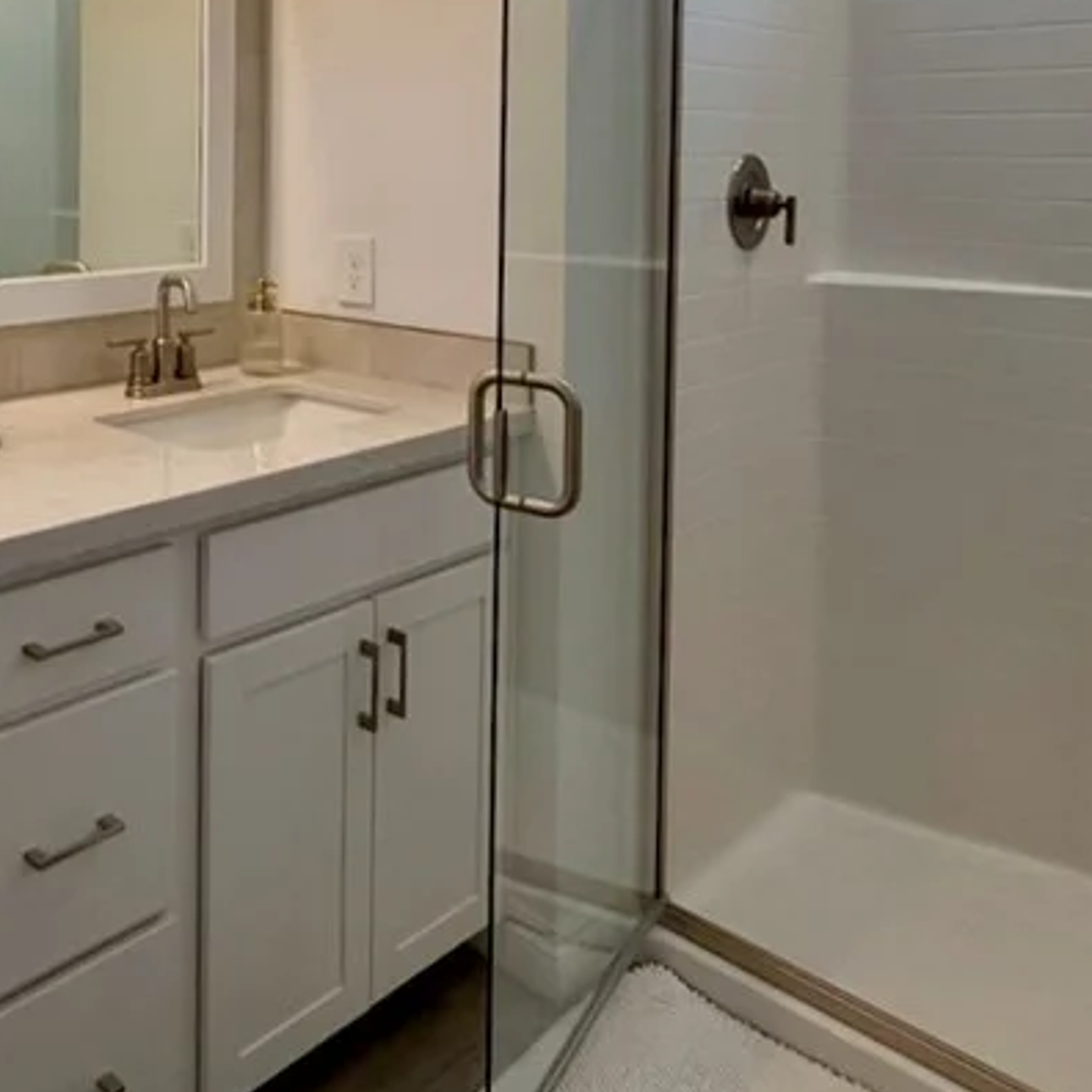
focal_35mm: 32
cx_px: 102
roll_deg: -0.2
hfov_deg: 46.0
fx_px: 1142
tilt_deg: -2.4
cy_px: 182
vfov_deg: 47.6
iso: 125
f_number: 2.2
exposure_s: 1/120
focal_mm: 2.22
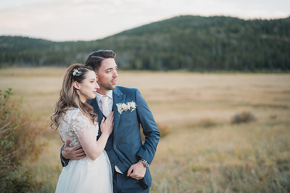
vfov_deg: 26.3
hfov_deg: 38.6
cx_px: 145
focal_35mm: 51
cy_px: 96
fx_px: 414
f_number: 1.4
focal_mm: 50
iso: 400
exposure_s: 1/320
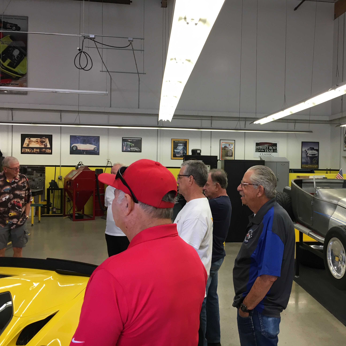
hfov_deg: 46.8
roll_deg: -2.1
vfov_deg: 47.2
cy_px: 169
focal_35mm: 35
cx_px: 214
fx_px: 396
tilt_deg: -1.6
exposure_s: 1/40
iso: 32
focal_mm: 4.15
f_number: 2.2
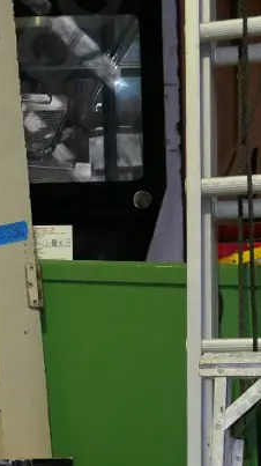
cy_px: 315
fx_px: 1504
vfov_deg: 17.5
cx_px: -151
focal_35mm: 122
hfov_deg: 9.6
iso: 3200
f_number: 5.6
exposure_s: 1/160
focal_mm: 22
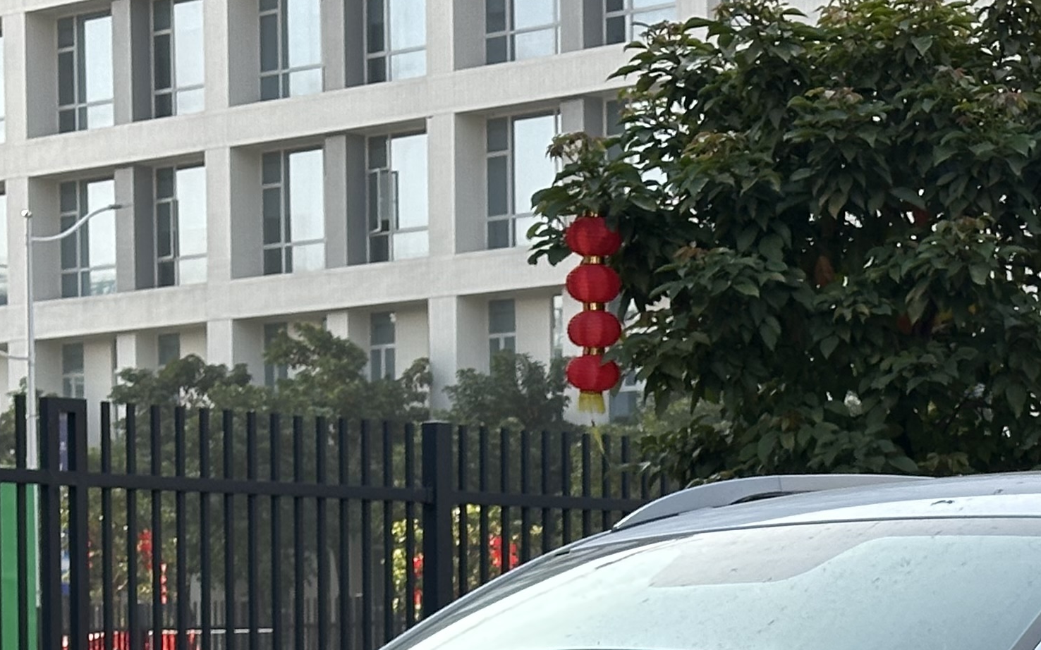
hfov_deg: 15.0
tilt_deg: -1.1
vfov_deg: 9.3
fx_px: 3943
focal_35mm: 139
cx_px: 772
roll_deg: -0.6
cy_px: 820
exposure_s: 1/903
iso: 64
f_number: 1.78
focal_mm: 6.86
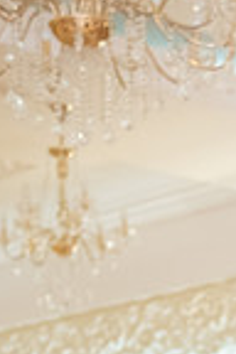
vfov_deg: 11.8
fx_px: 1534
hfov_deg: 8.5
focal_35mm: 156
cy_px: 710
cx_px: 397
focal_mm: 23
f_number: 2
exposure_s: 1/125
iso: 1600
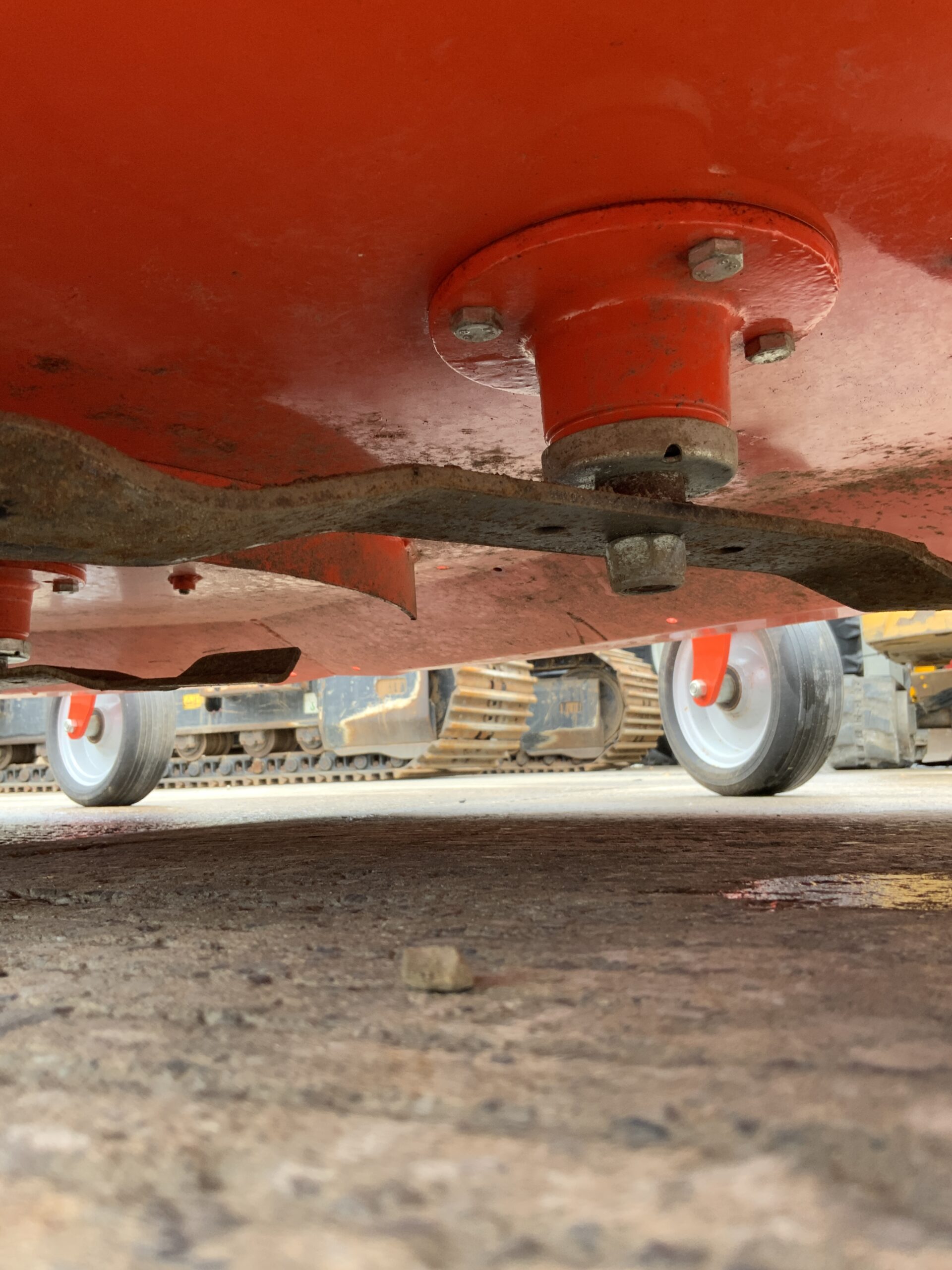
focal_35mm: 29
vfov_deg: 61.7
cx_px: 476
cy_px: 635
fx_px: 1063
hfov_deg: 48.2
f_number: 1.8
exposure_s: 1/122
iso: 32
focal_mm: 3
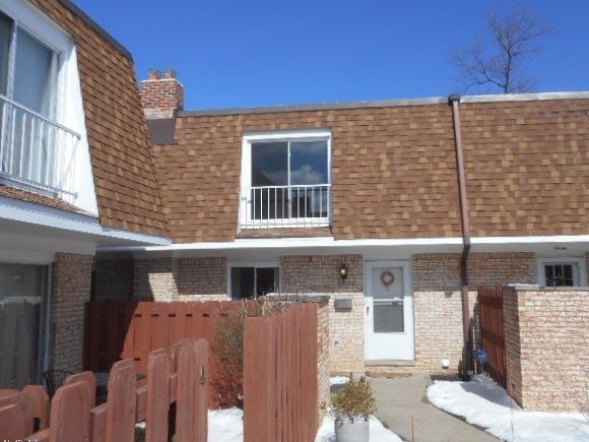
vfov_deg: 44.2
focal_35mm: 32
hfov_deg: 56.8
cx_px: 317
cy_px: 212
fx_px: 544
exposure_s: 1/1000
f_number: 4
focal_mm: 5.2
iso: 80
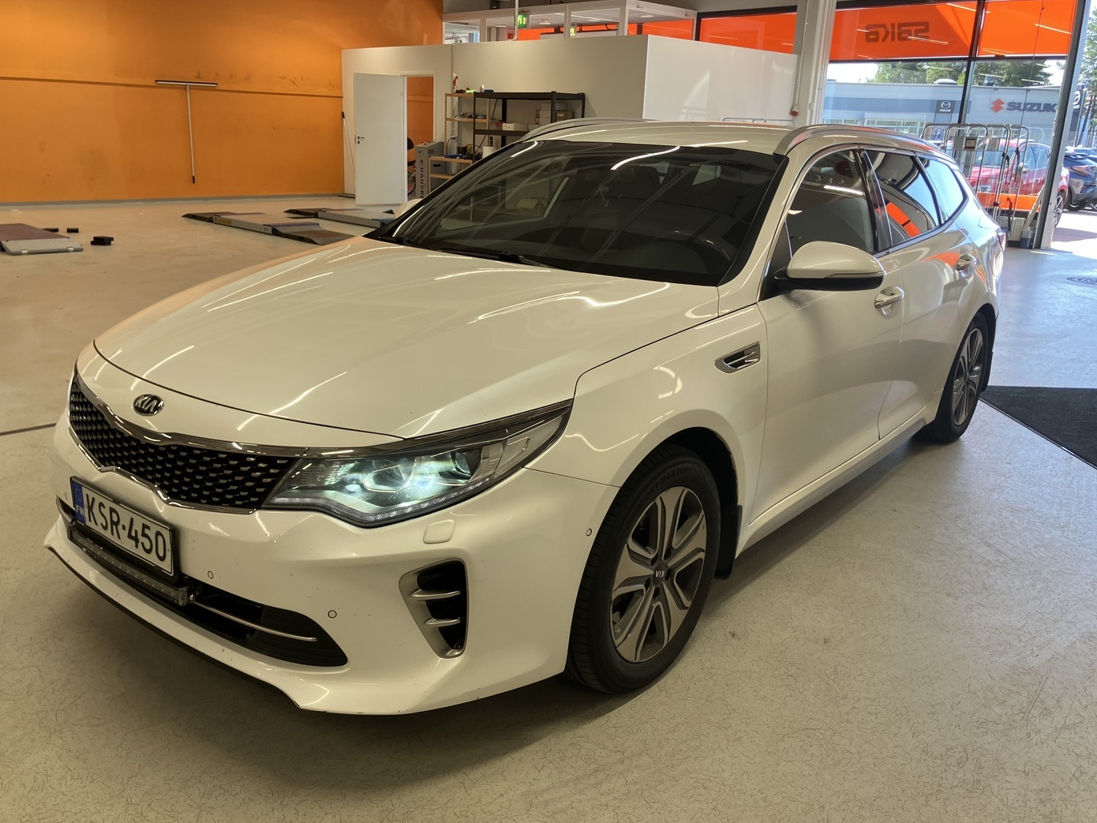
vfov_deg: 48.2
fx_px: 919
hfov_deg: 61.6
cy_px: 420
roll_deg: -2.0
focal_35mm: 29
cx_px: 532
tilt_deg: -16.6
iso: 32
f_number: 1.8
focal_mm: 3.99
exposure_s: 1/100
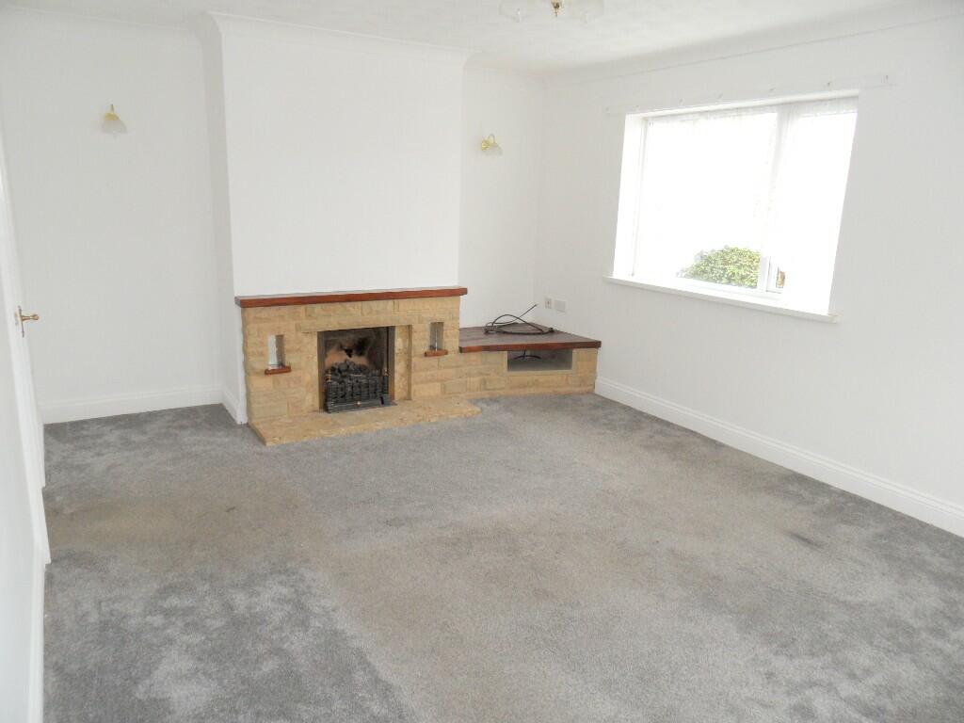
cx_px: 482
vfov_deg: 56.8
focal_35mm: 24
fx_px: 668
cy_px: 362
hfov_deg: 71.6
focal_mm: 3.9
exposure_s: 1/90
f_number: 3.2
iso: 100
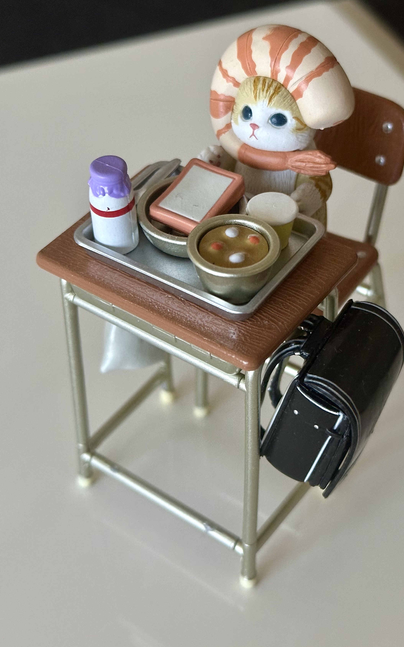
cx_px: 253
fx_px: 1075
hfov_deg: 21.2
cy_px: 289
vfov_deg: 33.4
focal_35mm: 61
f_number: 1.78
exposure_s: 1/53
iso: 250
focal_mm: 6.86
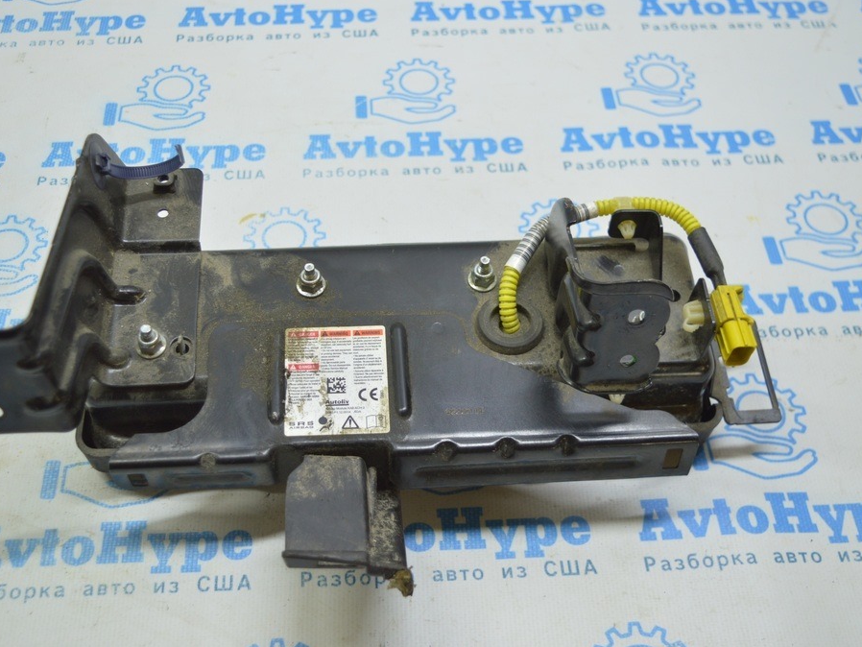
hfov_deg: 41.2
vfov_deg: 31.5
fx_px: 1146
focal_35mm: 46
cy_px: 323
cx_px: 379
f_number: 4.2
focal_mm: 28
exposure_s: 1/60
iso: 400
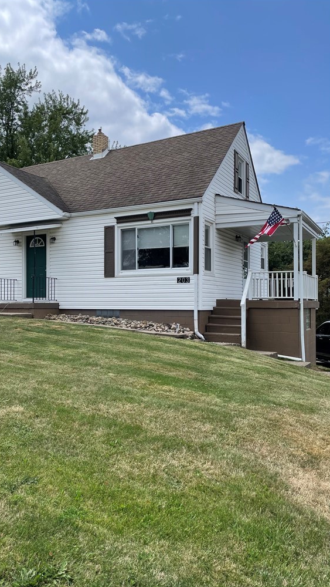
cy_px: 297
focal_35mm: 29
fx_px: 451
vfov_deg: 66.1
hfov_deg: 39.8
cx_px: 113
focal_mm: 4.2
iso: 32
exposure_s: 1/3040
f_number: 1.6
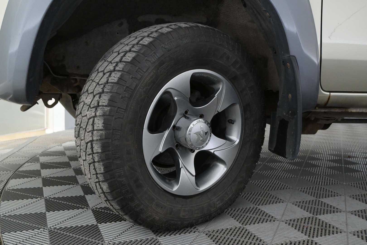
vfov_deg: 36.9
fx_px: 367
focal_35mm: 36
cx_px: 184
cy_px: 122
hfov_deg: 53.1
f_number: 5
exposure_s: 1/100
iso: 2500
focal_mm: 24
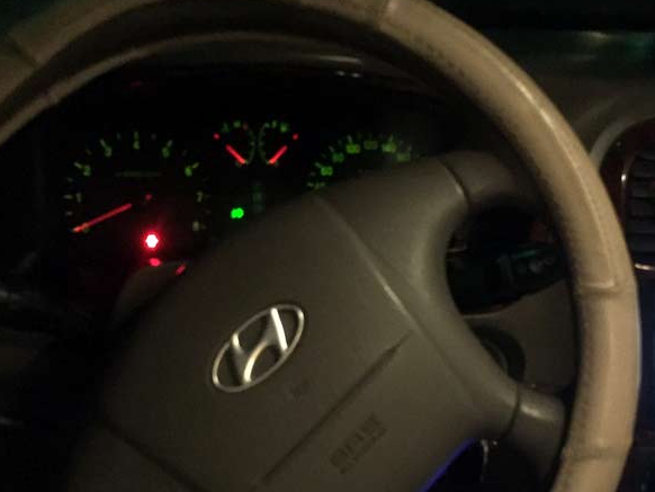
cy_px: 330
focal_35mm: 51
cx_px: 446
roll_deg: -5.9
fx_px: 965
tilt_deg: -32.2
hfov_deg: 37.0
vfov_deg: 28.4
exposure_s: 1/17
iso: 2000
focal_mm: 4.15
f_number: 2.2
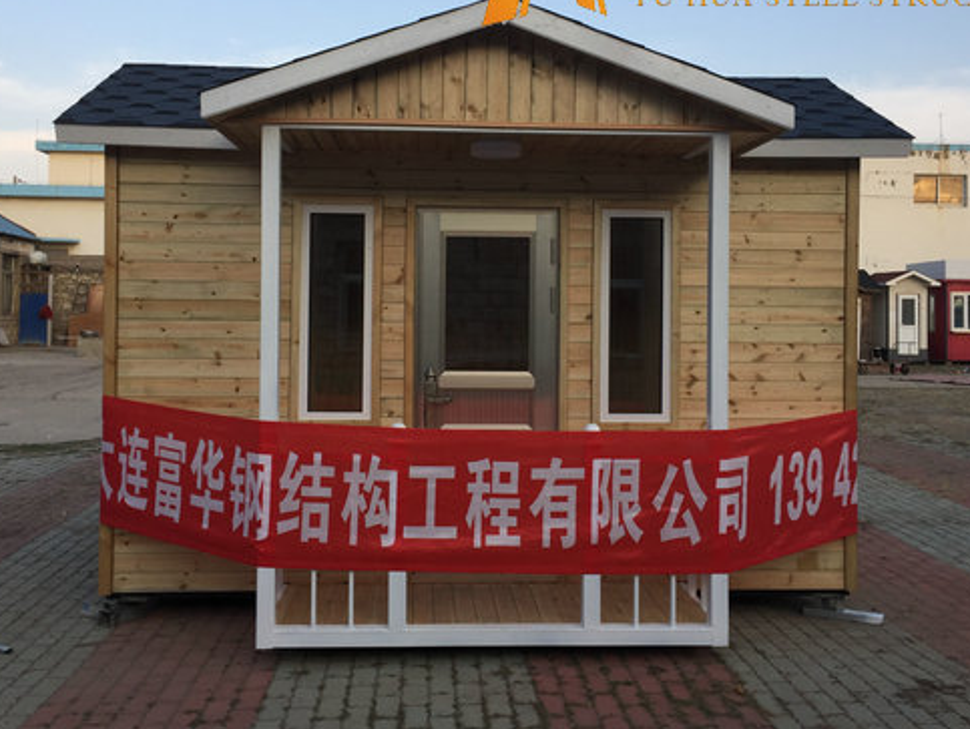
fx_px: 1010
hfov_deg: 51.3
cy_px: 297
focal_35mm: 36
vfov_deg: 39.6
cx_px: 476
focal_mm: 4.15
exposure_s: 1/557
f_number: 2.2
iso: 32
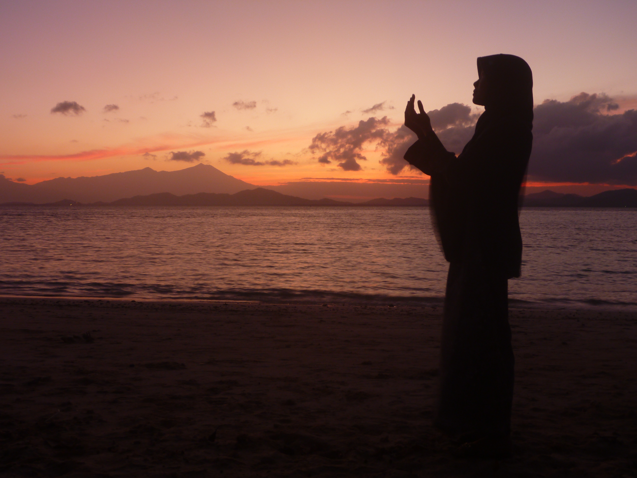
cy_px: 239
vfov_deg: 37.7
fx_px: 699
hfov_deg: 49.0
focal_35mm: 38
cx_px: 318
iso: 80
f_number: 4
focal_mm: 6.8
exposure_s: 1/4
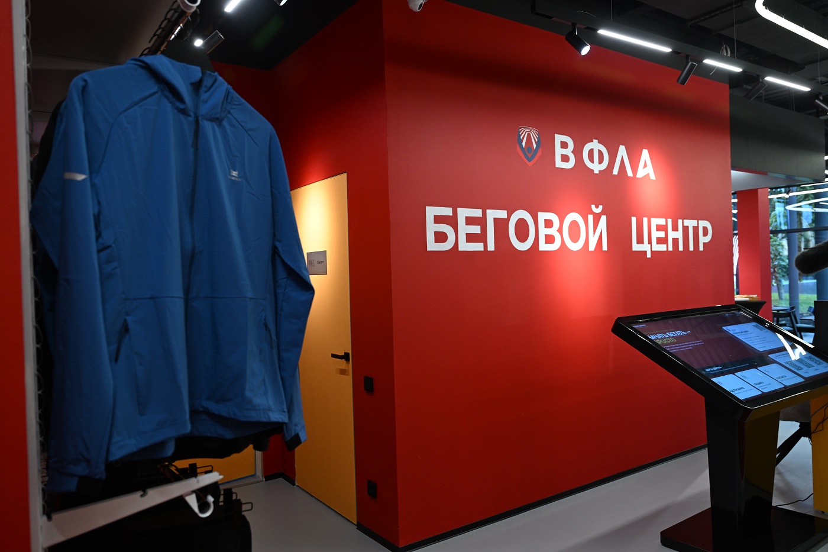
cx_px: 414
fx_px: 621
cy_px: 276
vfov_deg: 47.9
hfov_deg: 67.4
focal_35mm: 27
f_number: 4
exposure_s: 1/125
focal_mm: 27
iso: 800
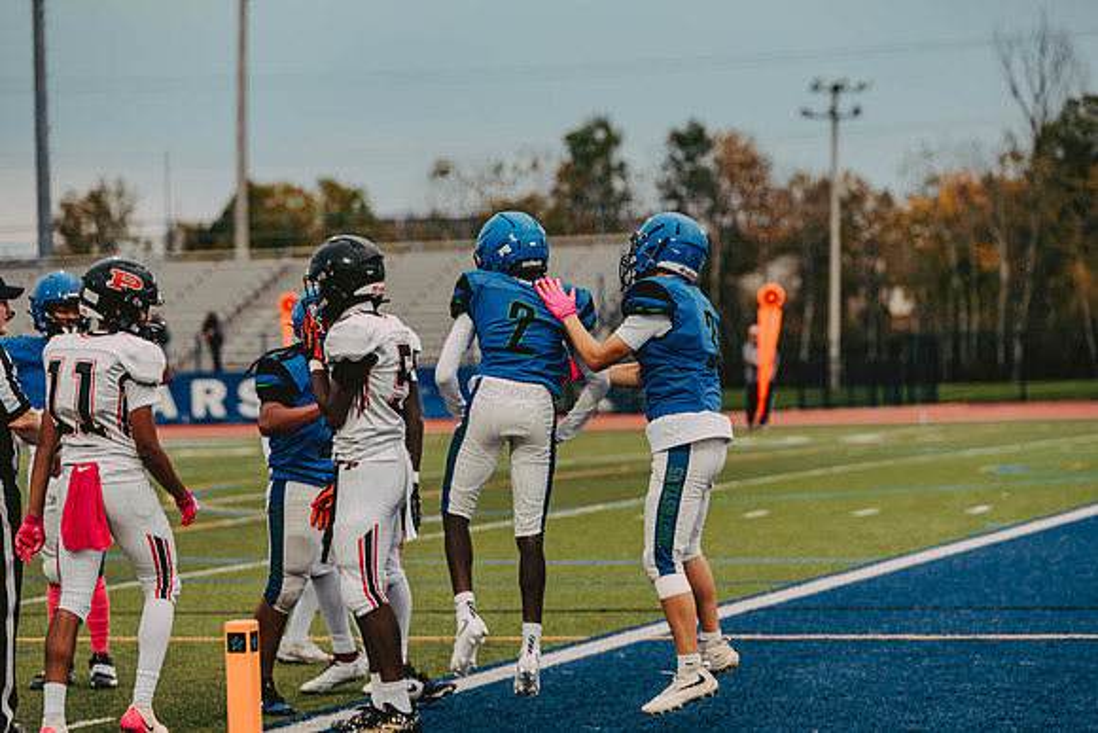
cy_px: 366
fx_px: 3722
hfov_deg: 16.8
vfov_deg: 11.2
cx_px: 565
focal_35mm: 122
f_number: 3.2
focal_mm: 116
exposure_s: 1/400
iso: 800
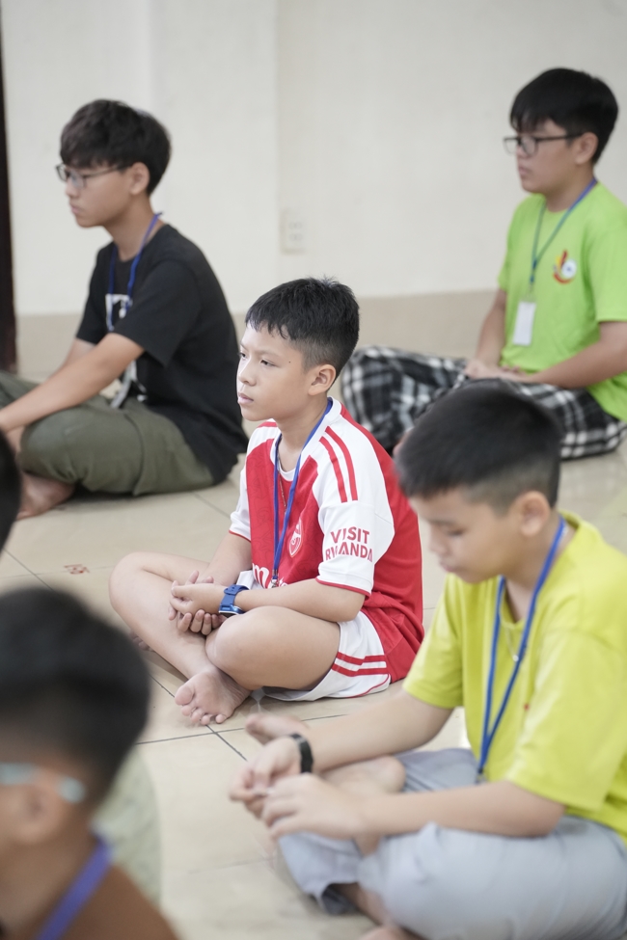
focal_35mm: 94
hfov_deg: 14.6
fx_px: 2456
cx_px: 314
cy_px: 470
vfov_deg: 21.7
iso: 4000
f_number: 2.8
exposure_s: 1/125
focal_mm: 94
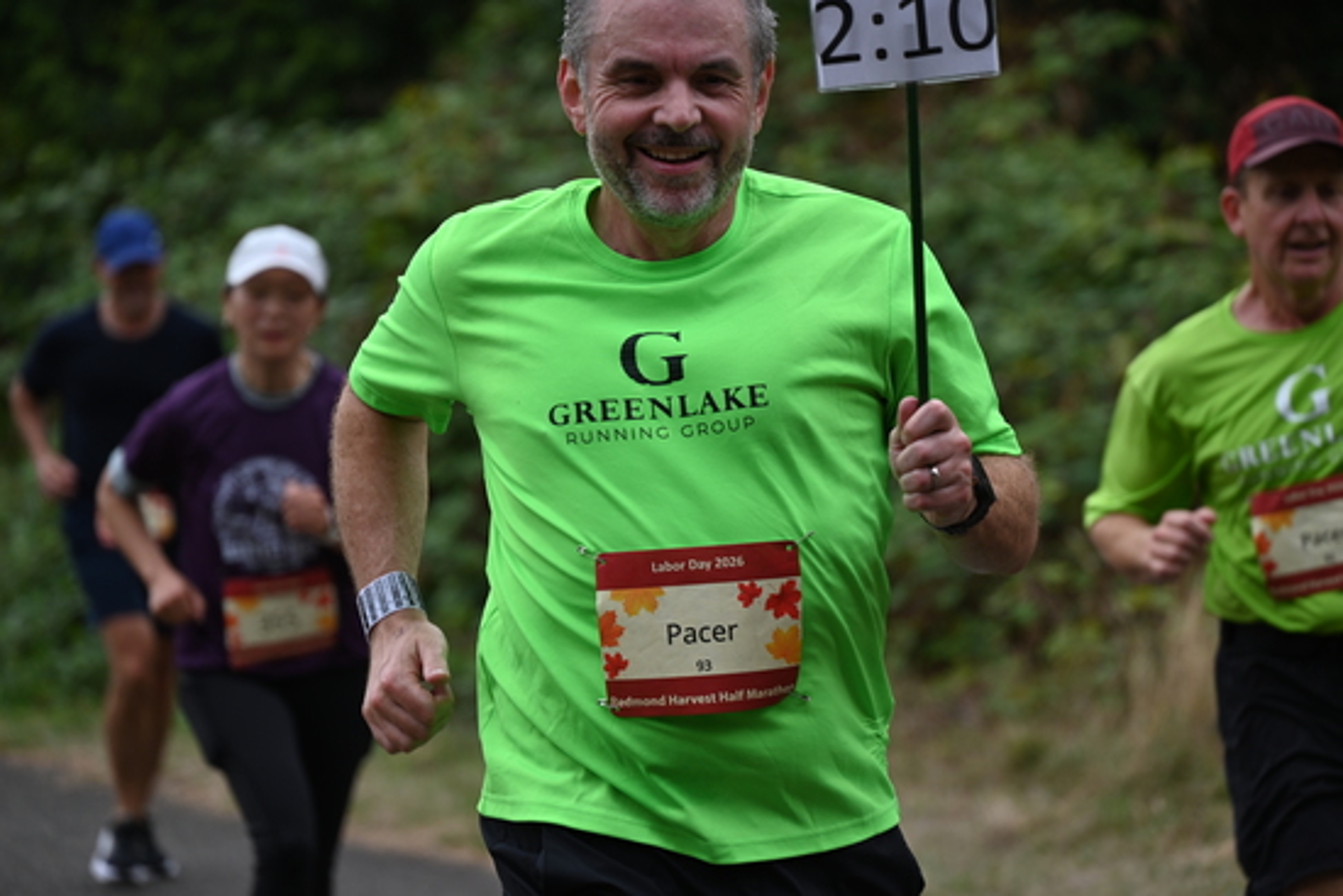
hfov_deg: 10.3
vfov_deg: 6.9
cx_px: 672
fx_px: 7463
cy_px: 448
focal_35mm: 200
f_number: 6.3
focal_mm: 200
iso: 280
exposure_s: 1/500
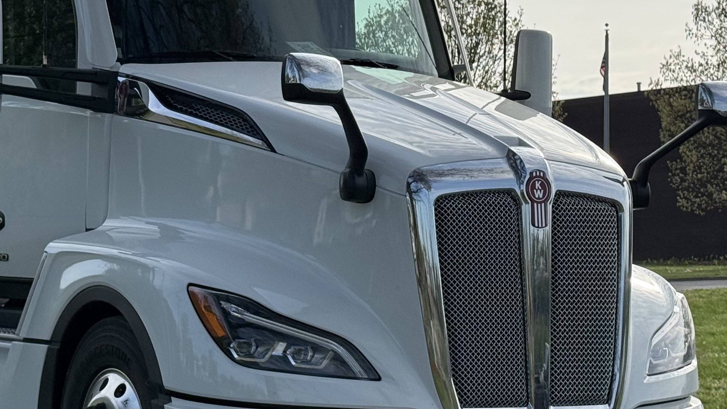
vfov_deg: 11.5
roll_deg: +0.2
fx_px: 2024
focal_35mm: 105
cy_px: 230
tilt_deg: +2.8
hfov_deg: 20.2
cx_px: 177
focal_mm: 6.76
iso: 100
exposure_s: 1/6536
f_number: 1.78
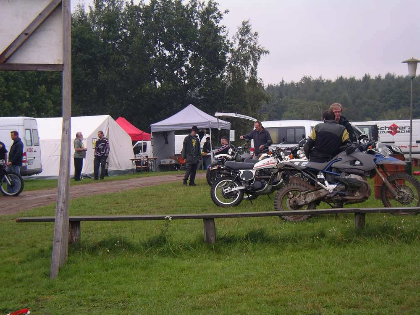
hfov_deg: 22.8
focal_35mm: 86
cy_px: 158
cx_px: 210
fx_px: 1043
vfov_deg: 17.2
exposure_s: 1/160
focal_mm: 13.3
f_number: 3.7
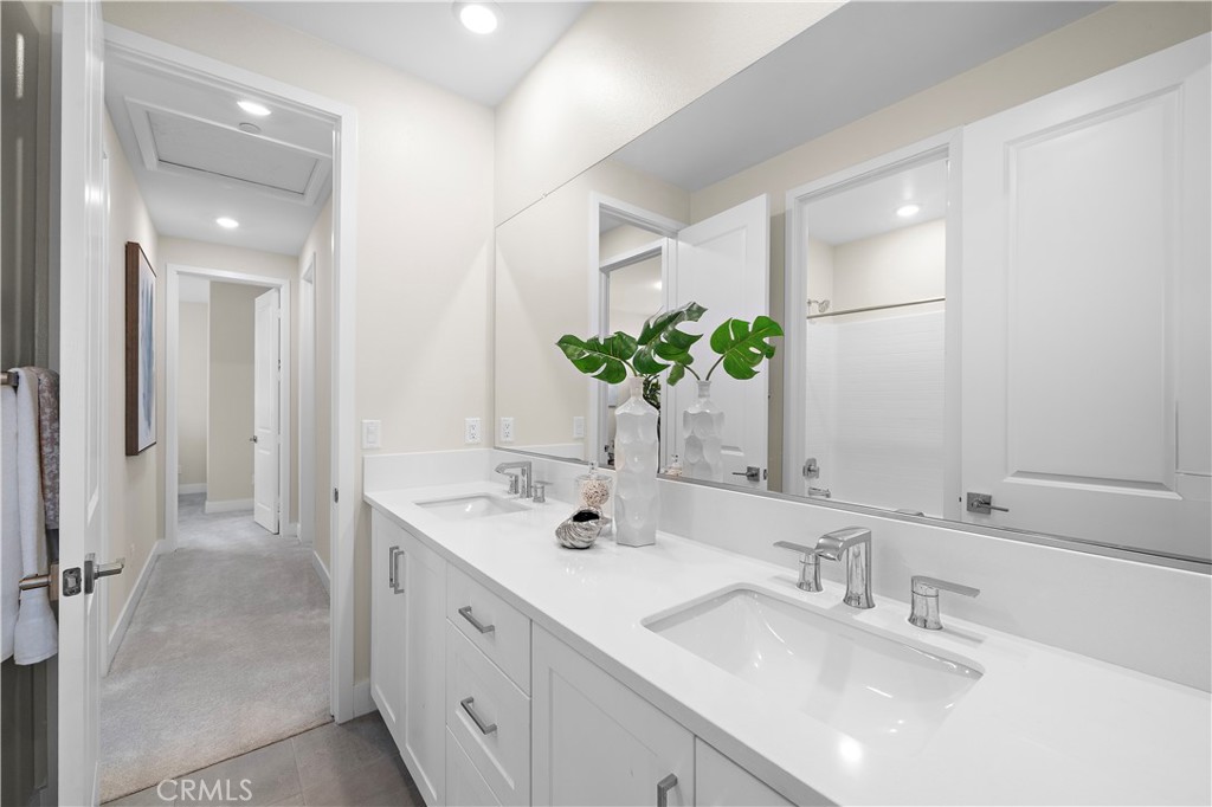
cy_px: 404
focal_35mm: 13
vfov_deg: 85.4
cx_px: 606
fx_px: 438
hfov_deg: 108.3
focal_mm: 13
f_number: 8
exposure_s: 1/30
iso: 500
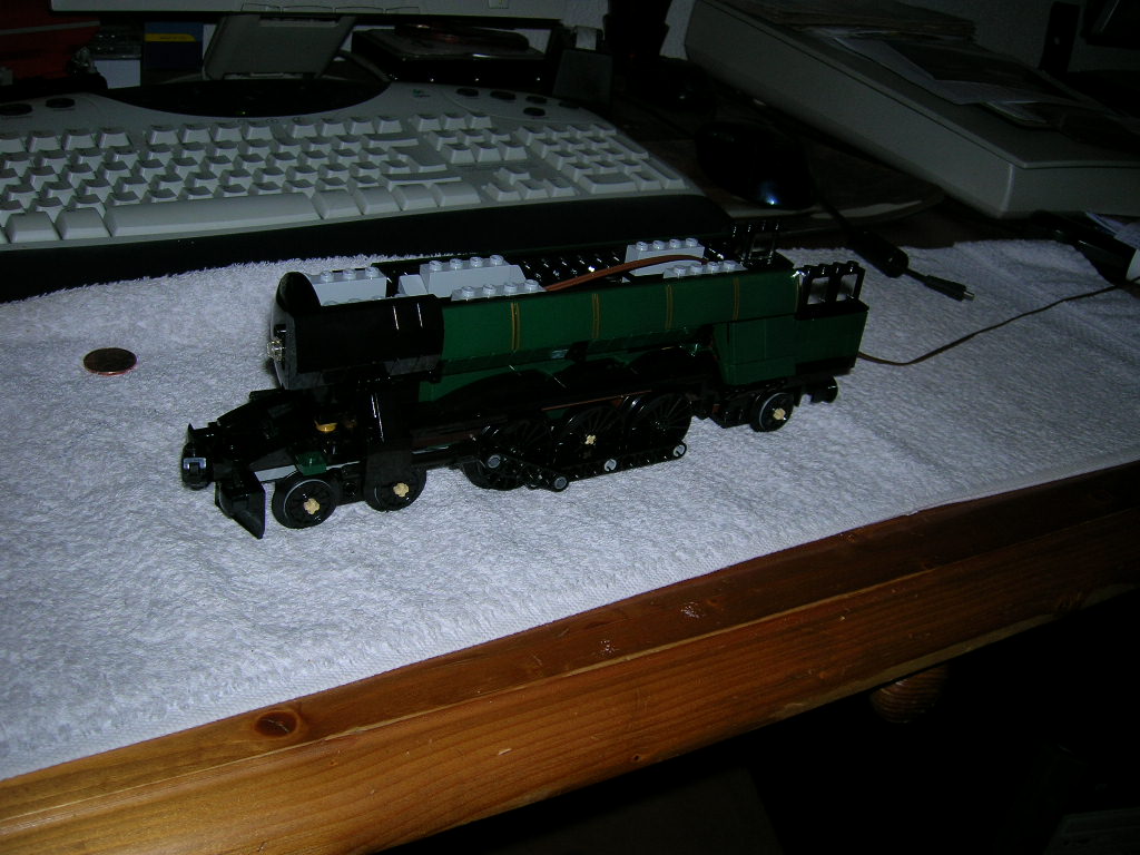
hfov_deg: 54.0
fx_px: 1120
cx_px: 570
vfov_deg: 41.8
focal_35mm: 34
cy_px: 428
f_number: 2.9
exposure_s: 1/60.1
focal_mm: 5.7
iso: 50
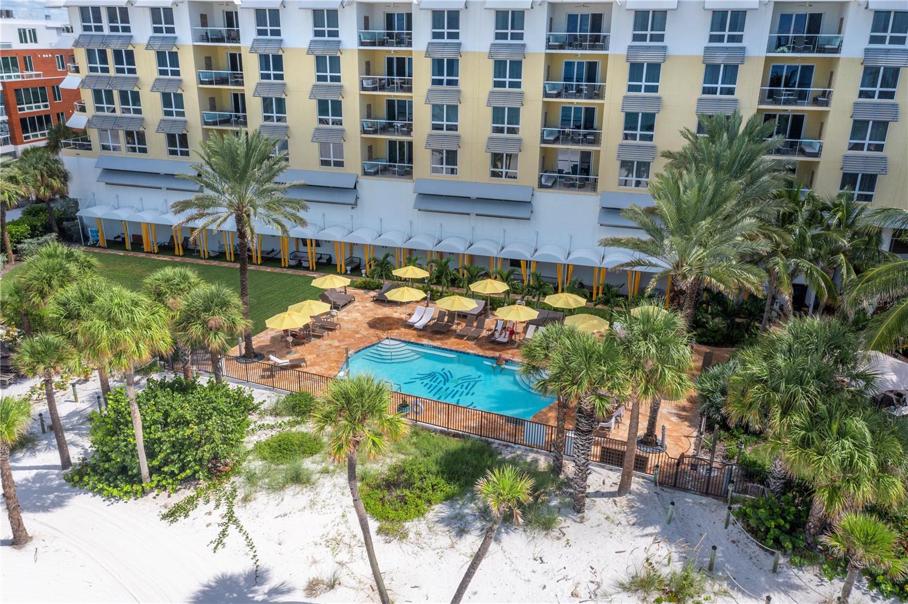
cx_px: 454
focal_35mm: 28
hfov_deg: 65.5
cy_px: 302
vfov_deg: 46.4
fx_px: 706
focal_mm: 10.26
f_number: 6.3
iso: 100
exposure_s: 1/800
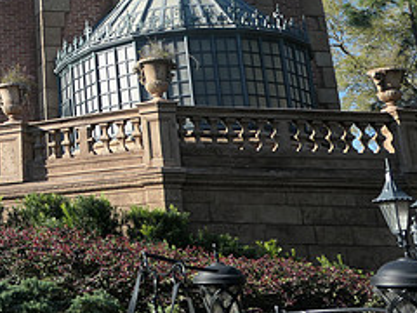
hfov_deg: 24.5
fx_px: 867
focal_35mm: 72
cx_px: -82
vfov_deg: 19.8
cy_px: -10
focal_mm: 11.5
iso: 125
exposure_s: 1/640
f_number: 3.6
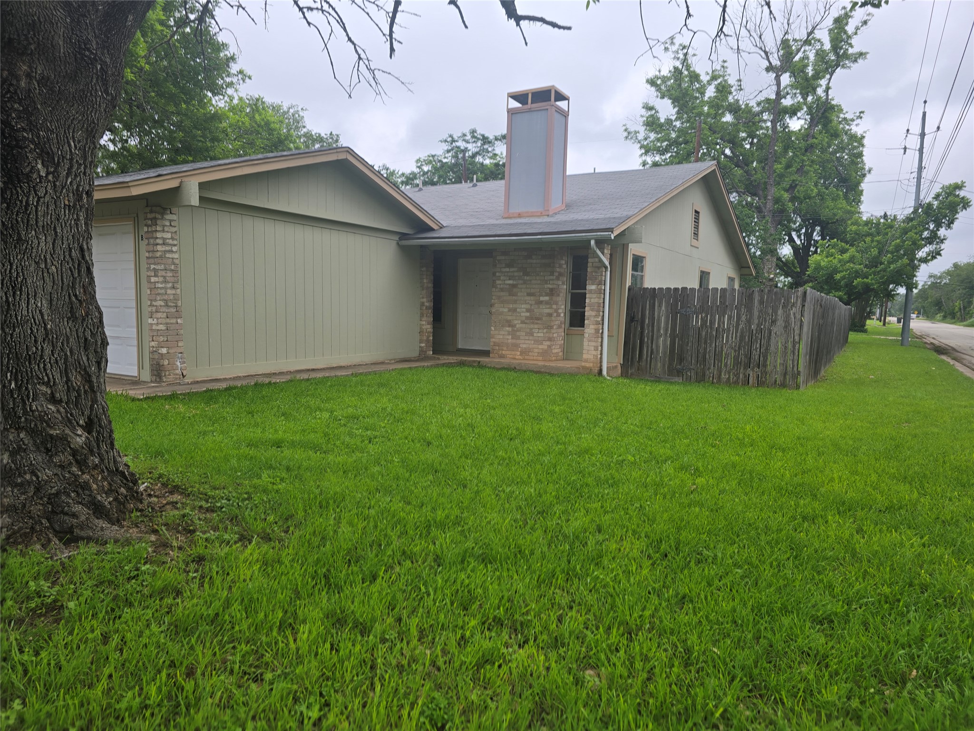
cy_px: 366
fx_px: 647
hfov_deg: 73.9
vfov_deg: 58.9
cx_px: 487
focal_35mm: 23
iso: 12
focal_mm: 6.3
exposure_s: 1/273
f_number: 1.7
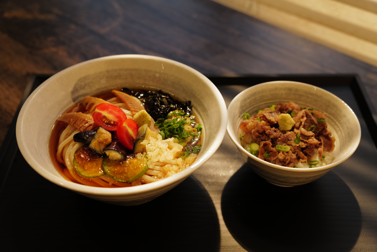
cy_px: 126
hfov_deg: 44.5
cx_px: 188
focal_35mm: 44
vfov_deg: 30.5
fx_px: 461
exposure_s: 1/100
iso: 400
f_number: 4.5
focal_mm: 44
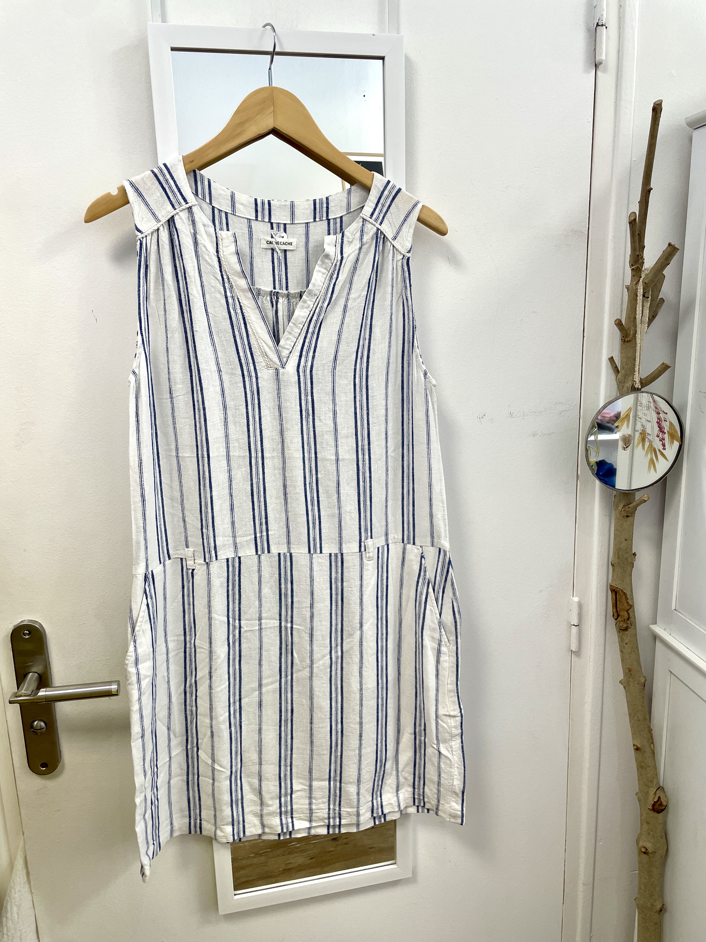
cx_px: 353
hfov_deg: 53.1
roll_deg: +2.3
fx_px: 707
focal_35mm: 26
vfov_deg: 67.3
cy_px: 471
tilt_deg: -12.8
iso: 64
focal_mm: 4.2
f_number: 1.6
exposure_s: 1/100
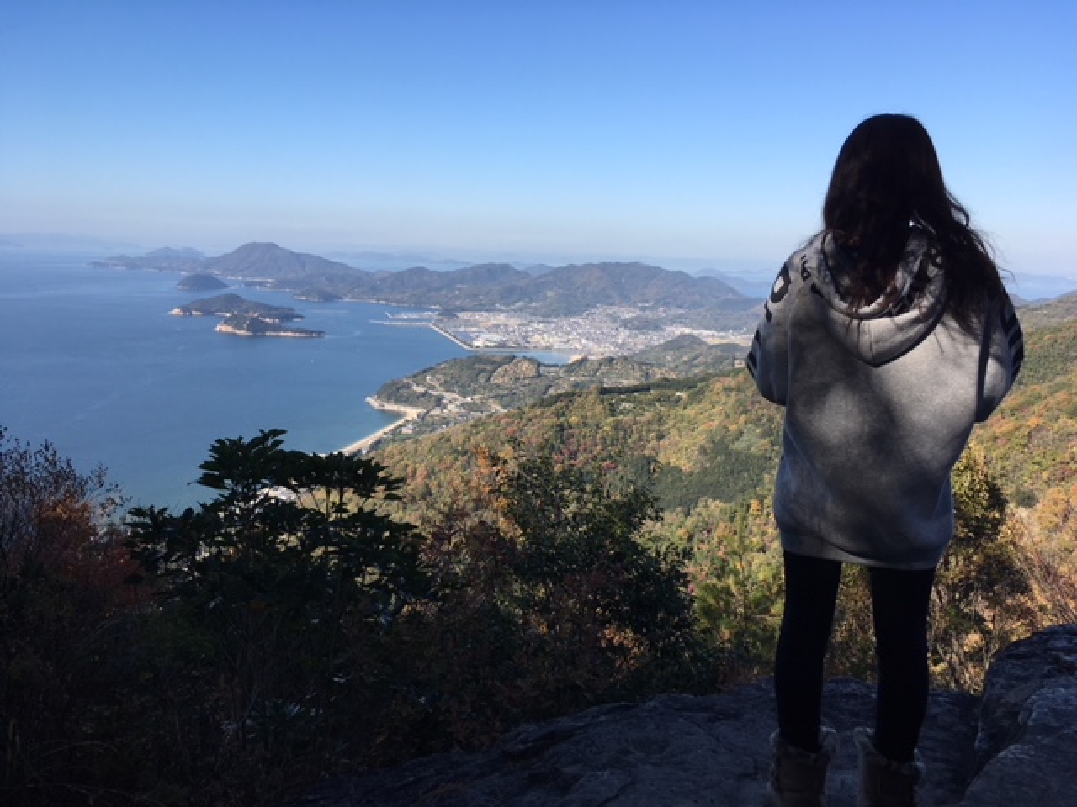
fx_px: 902
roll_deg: -0.4
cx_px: 538
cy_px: 404
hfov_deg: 61.7
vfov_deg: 48.2
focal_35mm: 29
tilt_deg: -9.7
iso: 25
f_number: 2.2
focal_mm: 4.15
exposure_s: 1/1183
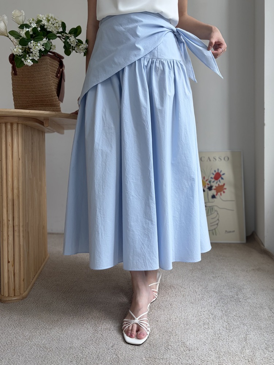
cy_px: 182
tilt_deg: -4.2
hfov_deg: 53.1
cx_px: 137
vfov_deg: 67.3
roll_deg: +0.4
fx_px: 274
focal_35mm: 26
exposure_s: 1/120
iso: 64
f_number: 1.6
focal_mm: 5.96
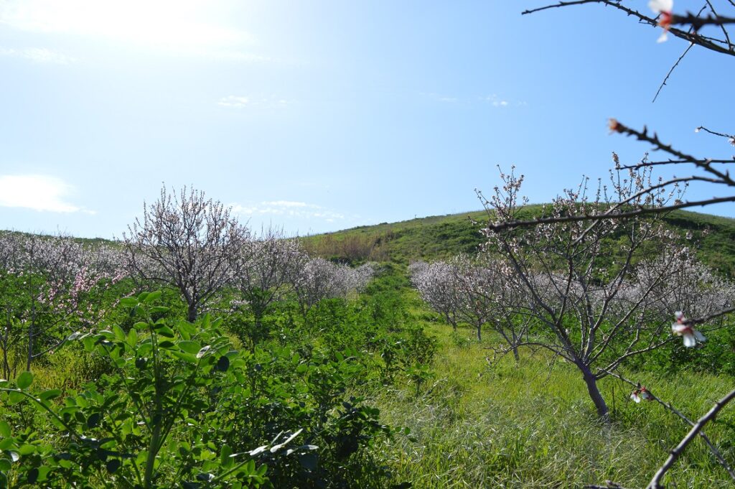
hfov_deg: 57.3
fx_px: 673
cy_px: 244
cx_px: 368
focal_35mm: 33
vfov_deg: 39.9
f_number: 9
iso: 100
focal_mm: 22
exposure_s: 1/320
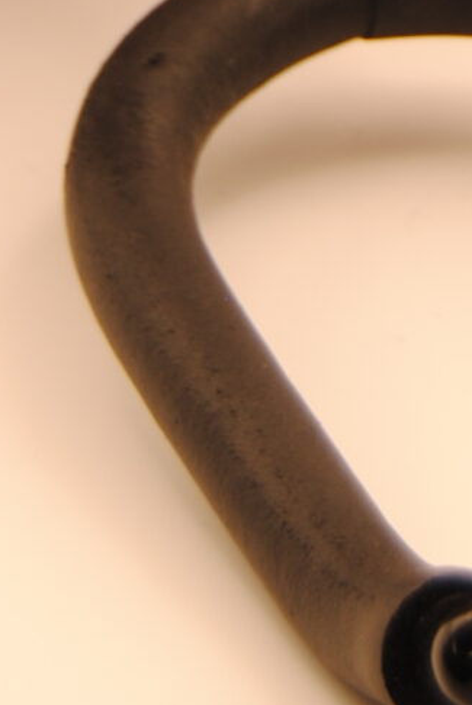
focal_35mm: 356
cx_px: 370
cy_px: -783
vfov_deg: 5.6
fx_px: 6979
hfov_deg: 3.9
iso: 100
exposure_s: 1/30
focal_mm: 45
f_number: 5.3
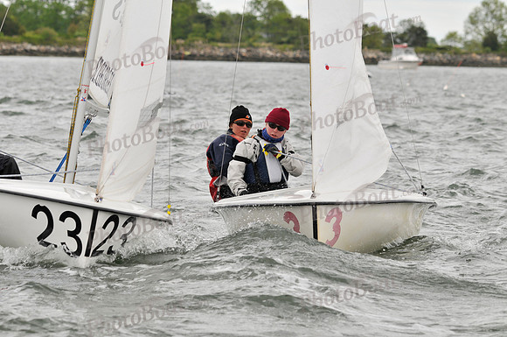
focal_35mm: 248
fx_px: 3481
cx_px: 254
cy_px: 168
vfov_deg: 5.5
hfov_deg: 8.3
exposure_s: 1/640
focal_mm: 165
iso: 200
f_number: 8
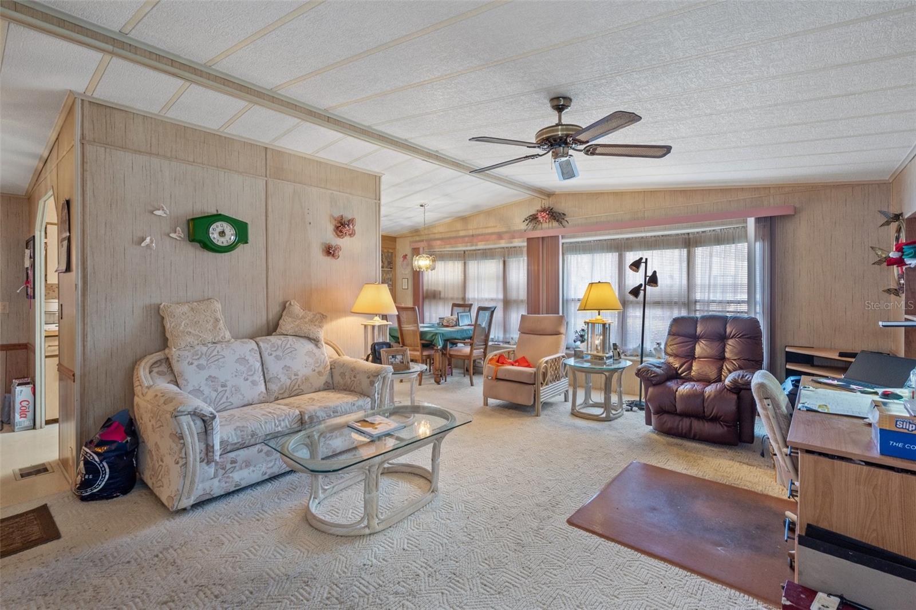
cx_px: 458
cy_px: 305
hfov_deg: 96.7
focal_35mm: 16
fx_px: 407
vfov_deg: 73.7
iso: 400
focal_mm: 16
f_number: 8
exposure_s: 2.5
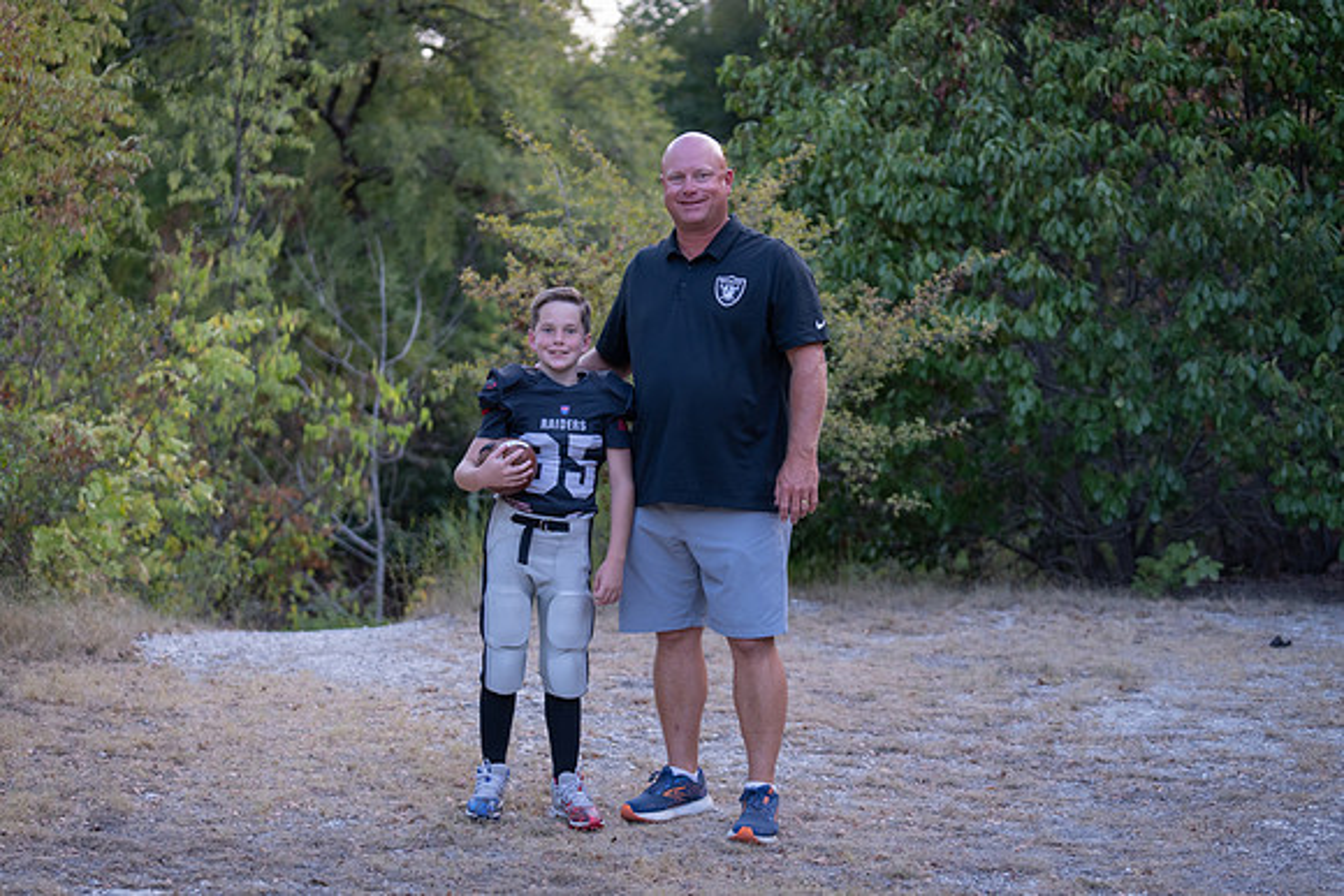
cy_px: 448
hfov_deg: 28.8
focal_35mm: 70
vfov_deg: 19.5
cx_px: 672
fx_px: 2614
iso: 640
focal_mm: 70
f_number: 2.8
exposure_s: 1/320
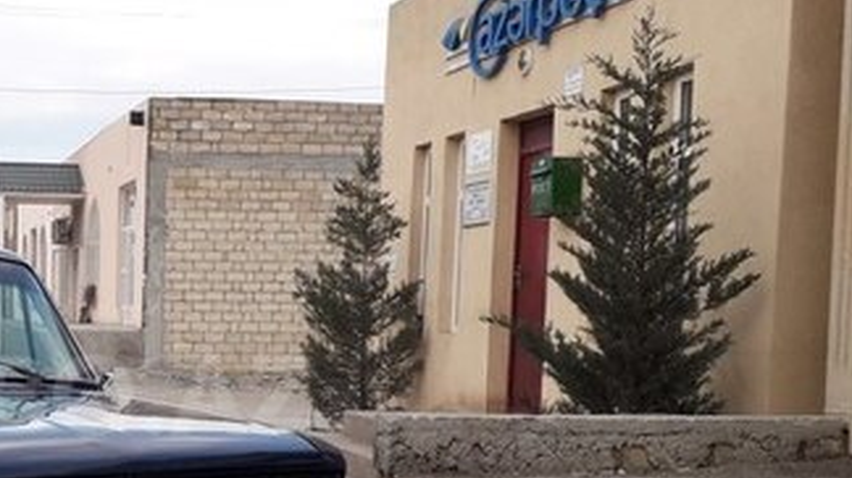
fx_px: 1355
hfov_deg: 32.6
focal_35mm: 60
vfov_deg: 19.8
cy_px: 395
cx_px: 42
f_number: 1.9
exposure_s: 1/107
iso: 40
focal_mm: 3.6
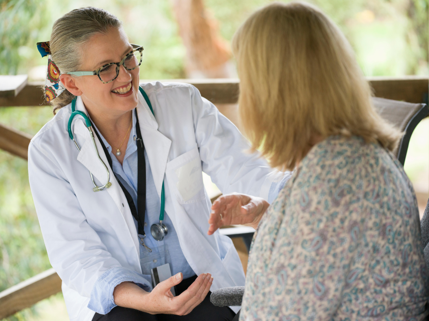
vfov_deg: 15.7
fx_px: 1165
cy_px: 160
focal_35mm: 94
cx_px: 214
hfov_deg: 20.9
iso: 3200
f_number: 3.5
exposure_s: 1/180
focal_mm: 120
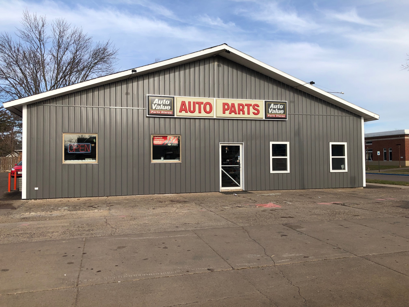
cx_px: 204
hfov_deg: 63.4
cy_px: 154
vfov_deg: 49.7
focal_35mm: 28
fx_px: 331
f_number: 1.8
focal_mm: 3.99
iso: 20
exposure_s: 1/1548
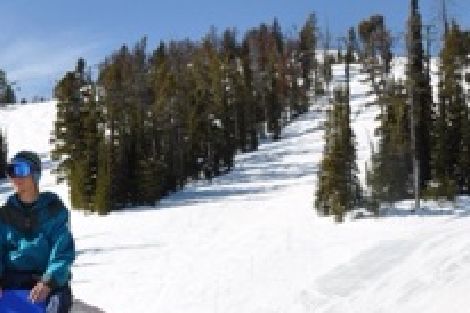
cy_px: 282
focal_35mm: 91
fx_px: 1187
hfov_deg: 21.7
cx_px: 14
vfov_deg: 14.8
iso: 200
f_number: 10
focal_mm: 26
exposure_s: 1/400
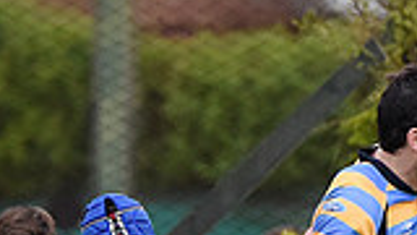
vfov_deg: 1.1
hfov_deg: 1.9
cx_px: -26
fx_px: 12272
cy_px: 466
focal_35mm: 1110
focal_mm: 195
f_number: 3.5
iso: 800
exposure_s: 1/1000
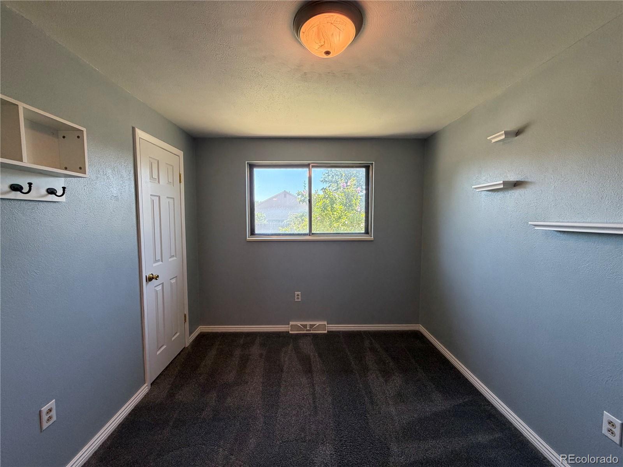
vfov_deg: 85.7
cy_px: 234
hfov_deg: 102.1
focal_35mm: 14
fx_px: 252
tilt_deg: -4.2
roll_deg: +0.3
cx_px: 312
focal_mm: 2.22
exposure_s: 1/60
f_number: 2.2
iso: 200
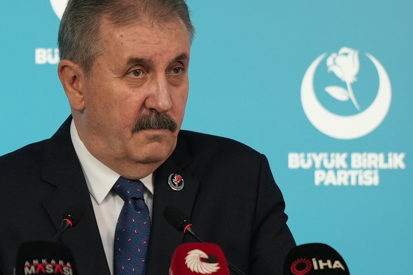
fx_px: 6595
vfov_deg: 2.4
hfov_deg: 3.6
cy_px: 144
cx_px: 107
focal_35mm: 575
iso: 640
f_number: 2.8
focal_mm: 182
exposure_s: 1/400
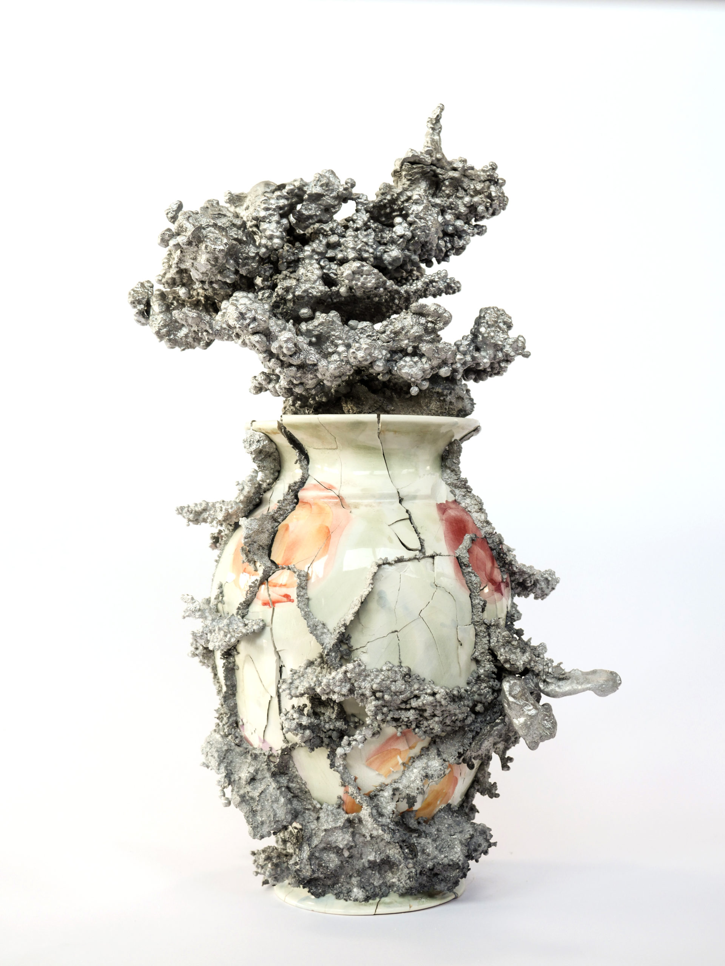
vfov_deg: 42.9
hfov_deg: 32.9
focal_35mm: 44
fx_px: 1229
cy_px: 483
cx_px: 362
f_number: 5.6
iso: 250
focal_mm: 22
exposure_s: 1/60
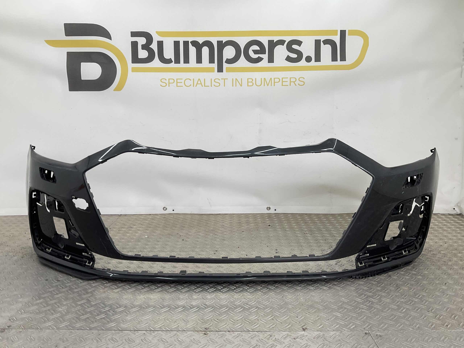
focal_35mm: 29
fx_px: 389
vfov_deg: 48.2
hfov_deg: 61.7
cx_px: 232
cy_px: 174
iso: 16
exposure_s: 1/171
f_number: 1.8
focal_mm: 3
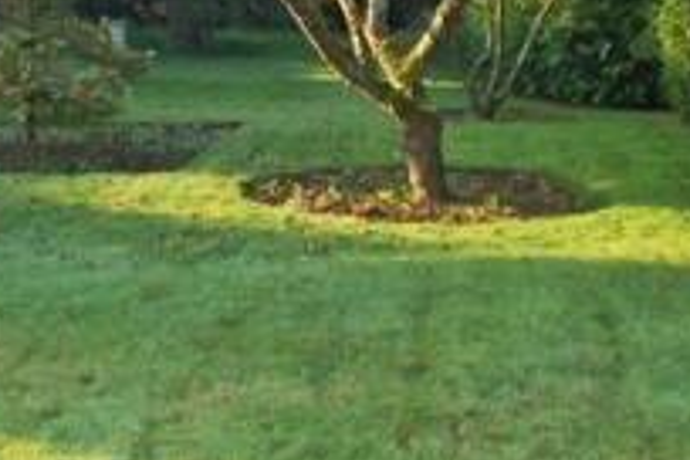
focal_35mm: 87
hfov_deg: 23.2
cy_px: -29
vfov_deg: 15.3
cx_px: 193
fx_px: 1667
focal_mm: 18
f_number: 3.5
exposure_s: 1/400
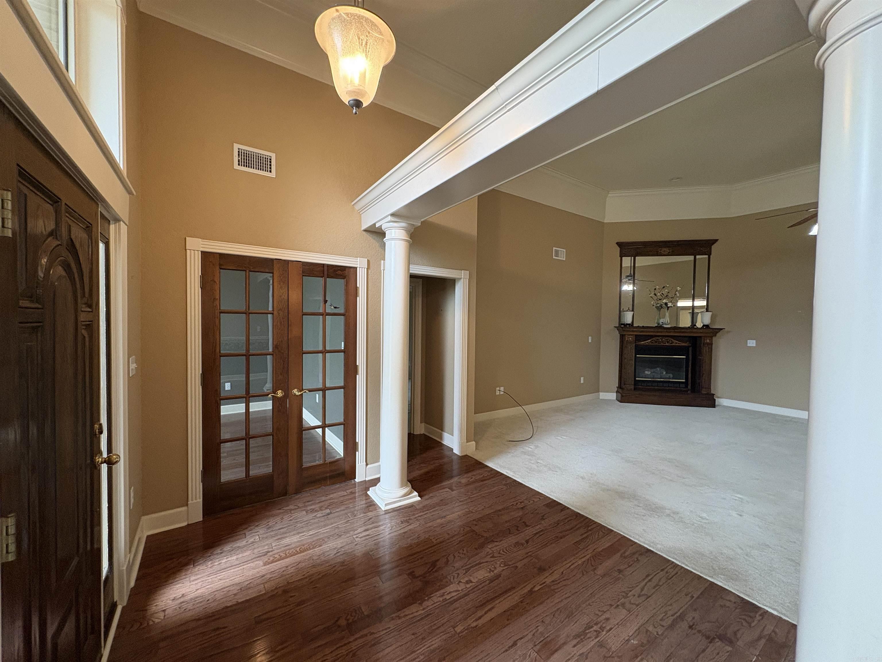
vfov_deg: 85.7
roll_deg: -0.4
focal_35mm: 14
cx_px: 441
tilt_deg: -0.5
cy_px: 331
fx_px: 357
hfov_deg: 102.1
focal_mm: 2.22
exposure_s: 1/60
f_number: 2.2
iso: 250
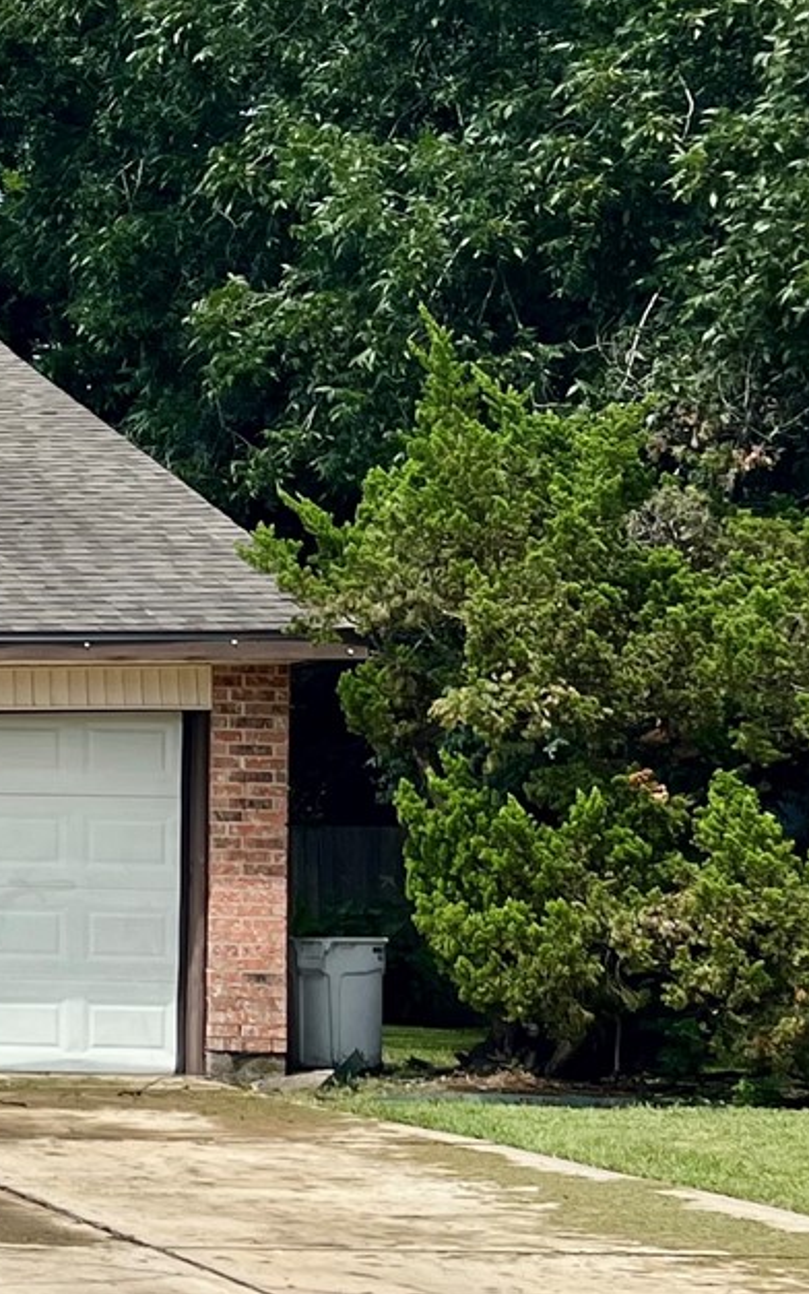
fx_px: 3174
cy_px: 749
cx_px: -1154
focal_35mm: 90
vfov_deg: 23.0
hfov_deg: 11.8
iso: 50
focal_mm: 5.7
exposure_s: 1/4115
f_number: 1.5
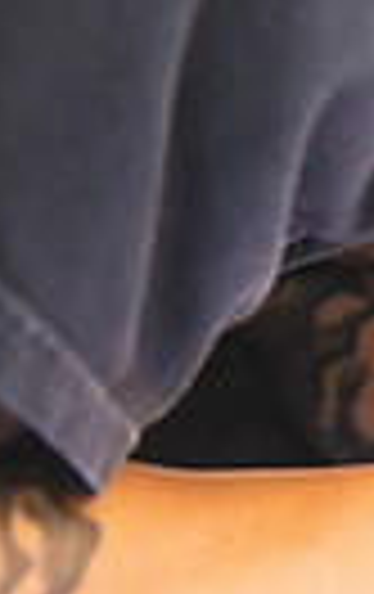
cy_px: 632
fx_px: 3166
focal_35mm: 195
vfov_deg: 10.6
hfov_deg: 5.9
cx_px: 1371
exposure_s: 1/400
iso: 200
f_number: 2.8
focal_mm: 38
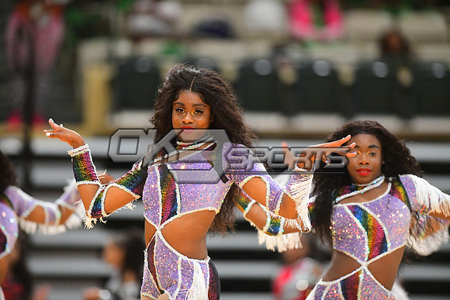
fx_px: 3751
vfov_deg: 4.6
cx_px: 225
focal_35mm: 300
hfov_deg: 6.9
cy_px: 150
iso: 6400
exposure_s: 1/1000
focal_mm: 300
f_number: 3.2
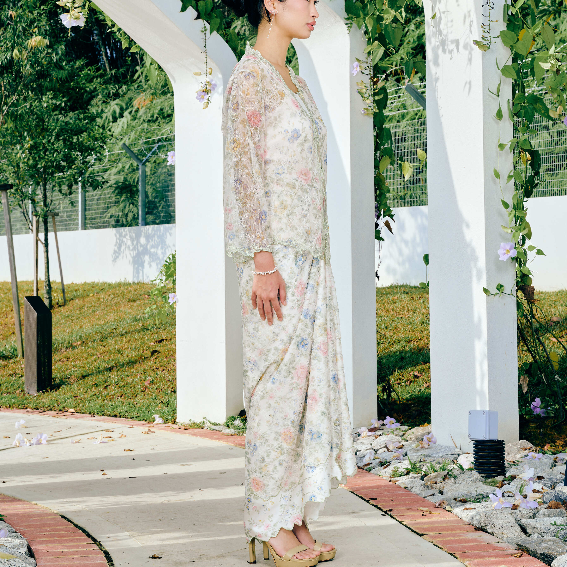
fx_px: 1186
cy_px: 220
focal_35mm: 64
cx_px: 284
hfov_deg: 26.9
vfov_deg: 26.8
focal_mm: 50
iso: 125
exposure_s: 1/125
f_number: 10
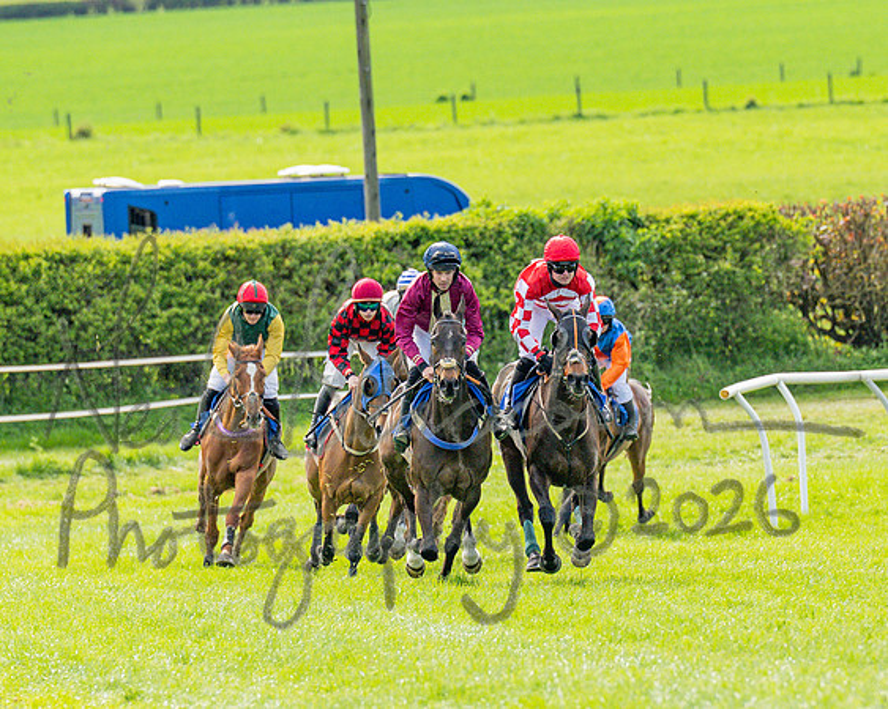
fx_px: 13026
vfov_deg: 3.1
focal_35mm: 496
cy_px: 520
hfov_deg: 3.9
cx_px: 474
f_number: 4
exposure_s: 1/2000
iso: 400
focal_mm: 200
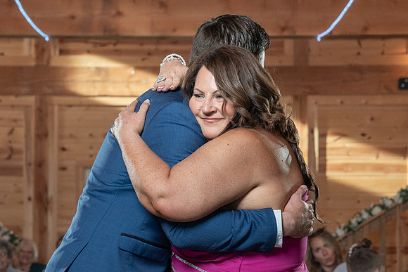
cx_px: 183
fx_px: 1354
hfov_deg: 17.1
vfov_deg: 11.5
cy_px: 203
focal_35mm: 119
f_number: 5.6
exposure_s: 1/200
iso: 2000
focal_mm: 70
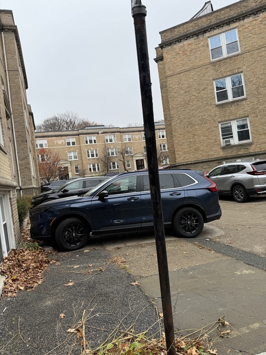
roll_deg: +6.9
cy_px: 178
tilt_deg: +2.5
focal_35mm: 24
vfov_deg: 71.6
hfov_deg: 56.8
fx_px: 246
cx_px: 133
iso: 64
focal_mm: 6.76
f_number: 1.78
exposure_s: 1/121
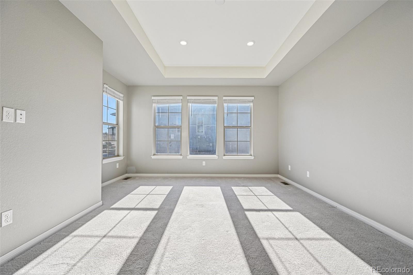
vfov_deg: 81.2
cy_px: 138
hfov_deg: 104.3
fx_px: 161
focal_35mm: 14
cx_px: 206
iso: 64
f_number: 8
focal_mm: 14
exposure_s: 1/50
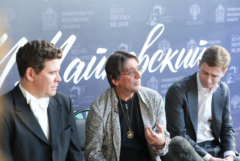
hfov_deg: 27.3
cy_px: 80
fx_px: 494
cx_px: 120
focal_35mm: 74
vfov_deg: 18.5
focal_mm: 74
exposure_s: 1/200
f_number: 5.6
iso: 5000
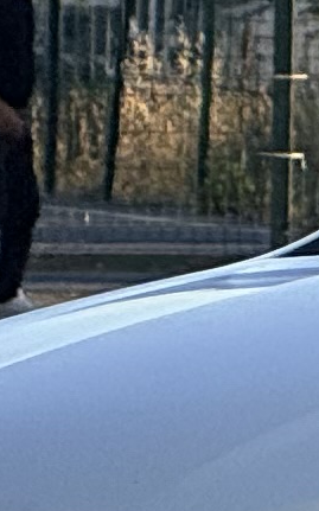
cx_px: 1664
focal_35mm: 1190
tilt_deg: -1.3
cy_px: 2
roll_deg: -2.0
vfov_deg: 1.8
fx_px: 16570
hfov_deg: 1.1
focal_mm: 15.66
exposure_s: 1/363
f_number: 2.8
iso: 64
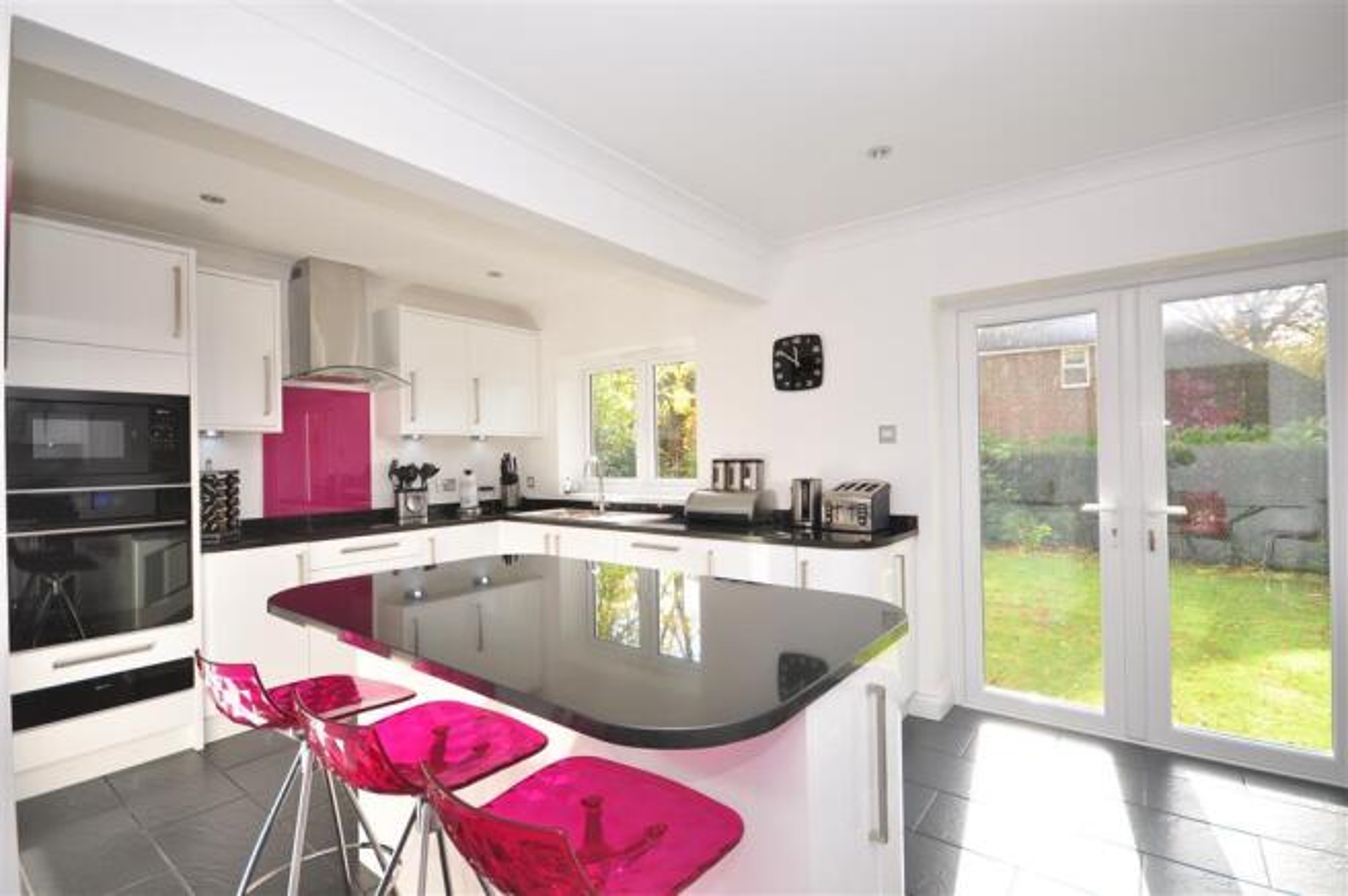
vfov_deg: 71.9
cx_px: 674
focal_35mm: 16
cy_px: 448
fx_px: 617
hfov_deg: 95.0
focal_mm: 11
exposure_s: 1/80
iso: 200
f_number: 4.5
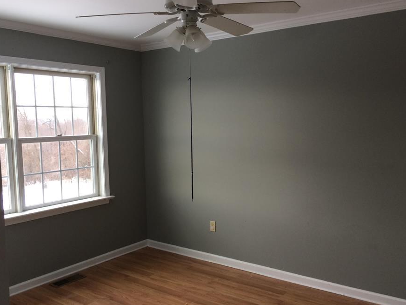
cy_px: 159
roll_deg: +1.0
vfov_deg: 41.8
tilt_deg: -7.7
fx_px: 399
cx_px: 198
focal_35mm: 34
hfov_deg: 53.9
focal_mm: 4.15
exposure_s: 1/30
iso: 40
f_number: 2.2
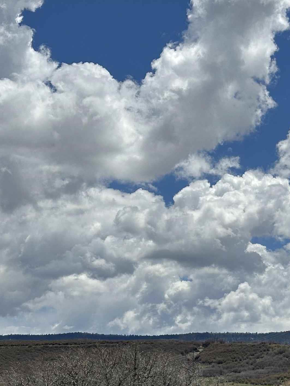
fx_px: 1162
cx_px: 253
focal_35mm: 104
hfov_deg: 14.1
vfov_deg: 18.7
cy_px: 309
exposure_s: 1/10870
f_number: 1.78
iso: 64
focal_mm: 6.86
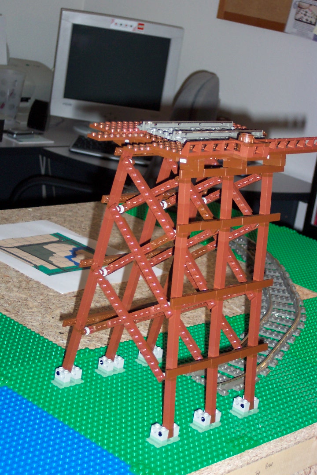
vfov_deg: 26.7
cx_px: 158
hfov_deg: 17.9
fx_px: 1004
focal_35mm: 76
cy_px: 238
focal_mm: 16
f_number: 4
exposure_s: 1/60
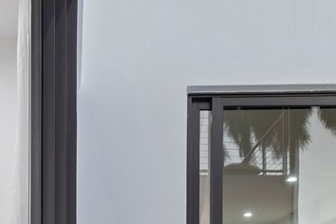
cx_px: 53
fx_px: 625
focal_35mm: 67
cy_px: 379
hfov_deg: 29.2
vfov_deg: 17.3
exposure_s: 1/4
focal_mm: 14
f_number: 8
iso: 320
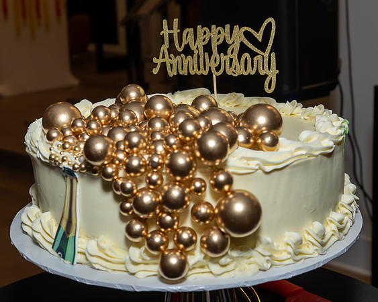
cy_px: 141
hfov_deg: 30.0
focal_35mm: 63
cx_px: 209
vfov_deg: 24.2
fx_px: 706
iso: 800
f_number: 5
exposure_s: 1/250
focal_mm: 31
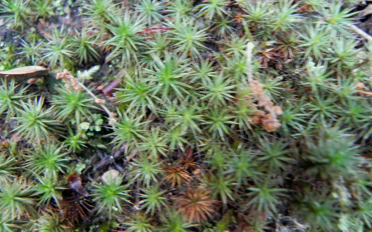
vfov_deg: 44.5
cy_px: 115
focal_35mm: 28
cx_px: 184
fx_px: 284
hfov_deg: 66.5
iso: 400
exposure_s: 1/21.3
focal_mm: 4.6
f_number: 2.8
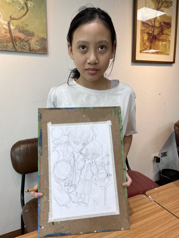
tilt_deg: -9.7
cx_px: 90
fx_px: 179
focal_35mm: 26
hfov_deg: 53.1
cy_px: 119
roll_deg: +0.4
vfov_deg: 67.3
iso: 32
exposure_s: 1/206
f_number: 1.6
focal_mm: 4.2
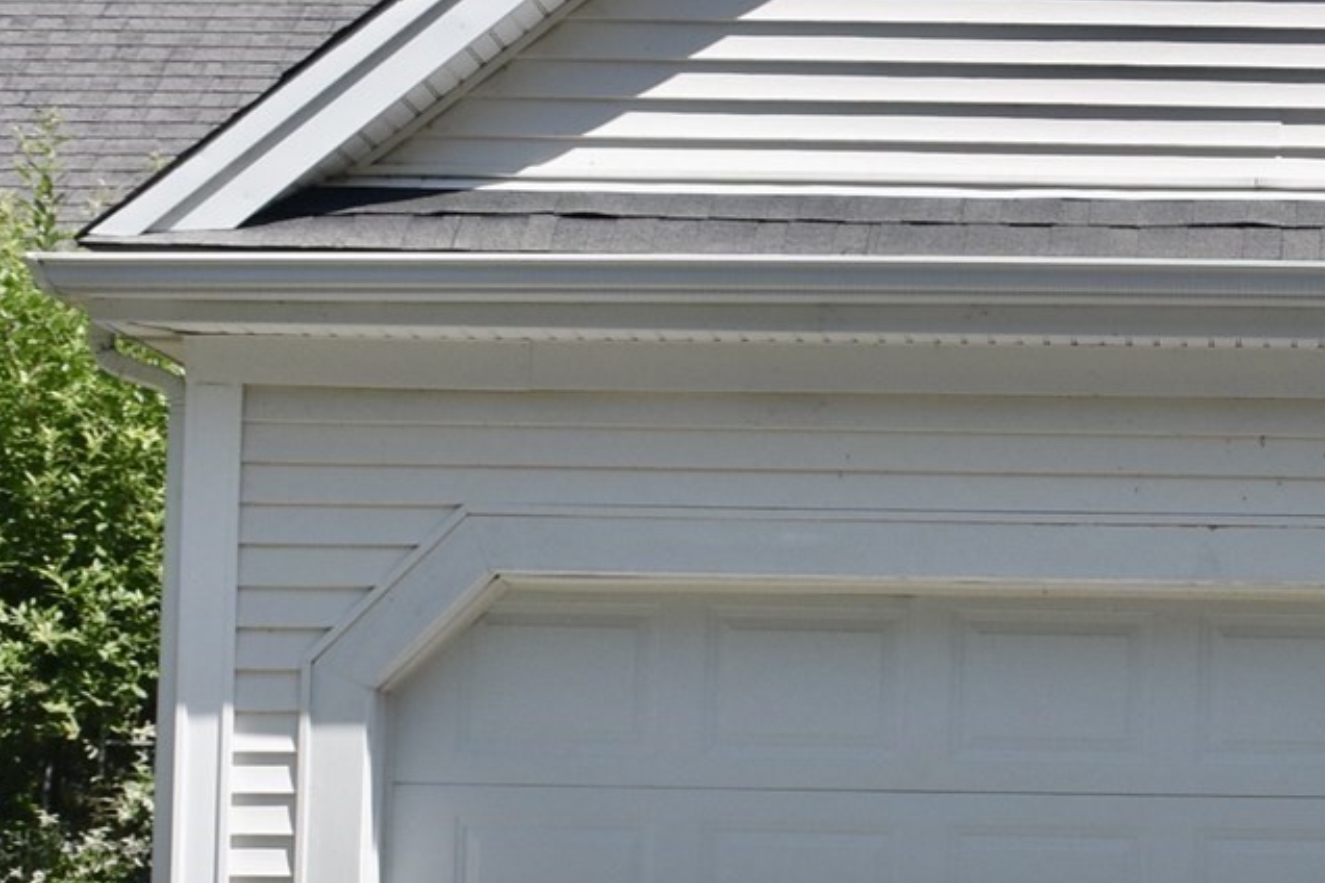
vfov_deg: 15.7
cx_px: 1221
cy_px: 407
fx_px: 3202
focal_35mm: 87
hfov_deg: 22.7
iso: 220
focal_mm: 18
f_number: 8
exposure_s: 1/500
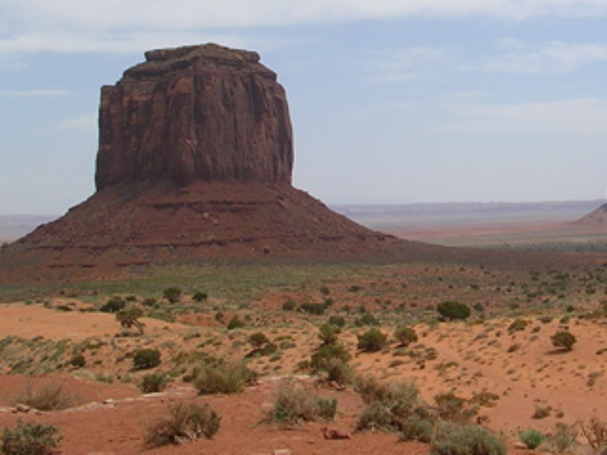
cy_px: 72
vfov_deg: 19.1
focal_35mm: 76
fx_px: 1333
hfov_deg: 24.8
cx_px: 567
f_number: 5.6
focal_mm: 5.8
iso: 50
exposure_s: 1/454
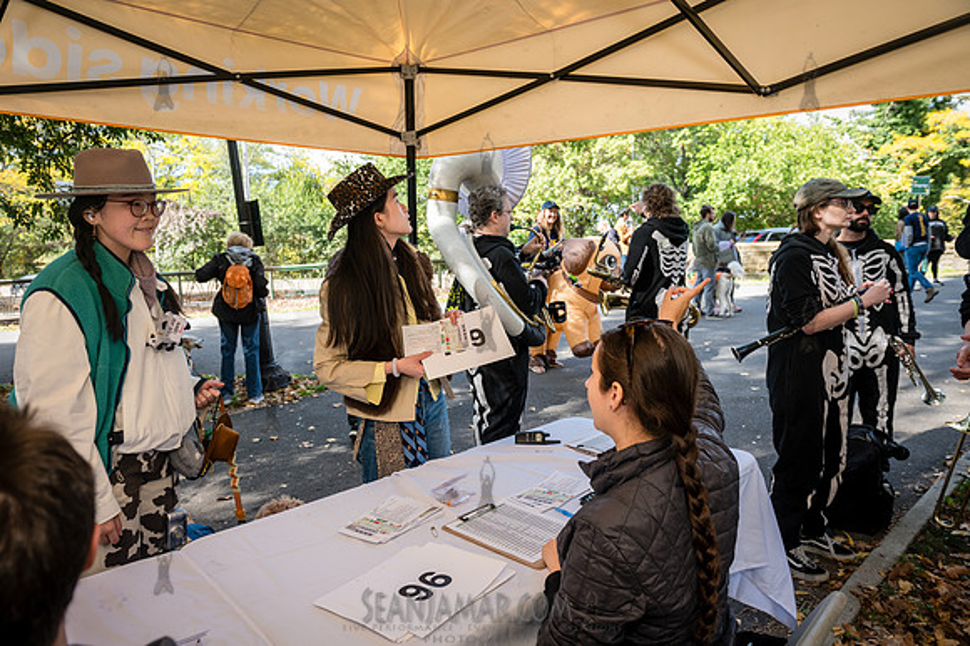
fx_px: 646
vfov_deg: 53.1
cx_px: 485
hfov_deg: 73.8
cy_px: 323
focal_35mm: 24
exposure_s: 1/500
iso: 1000
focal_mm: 24
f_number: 5
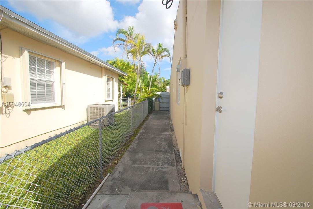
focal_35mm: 15
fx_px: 131
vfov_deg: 77.4
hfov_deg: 100.3
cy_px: 104
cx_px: 156
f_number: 9
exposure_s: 1/200
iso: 100
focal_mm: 10
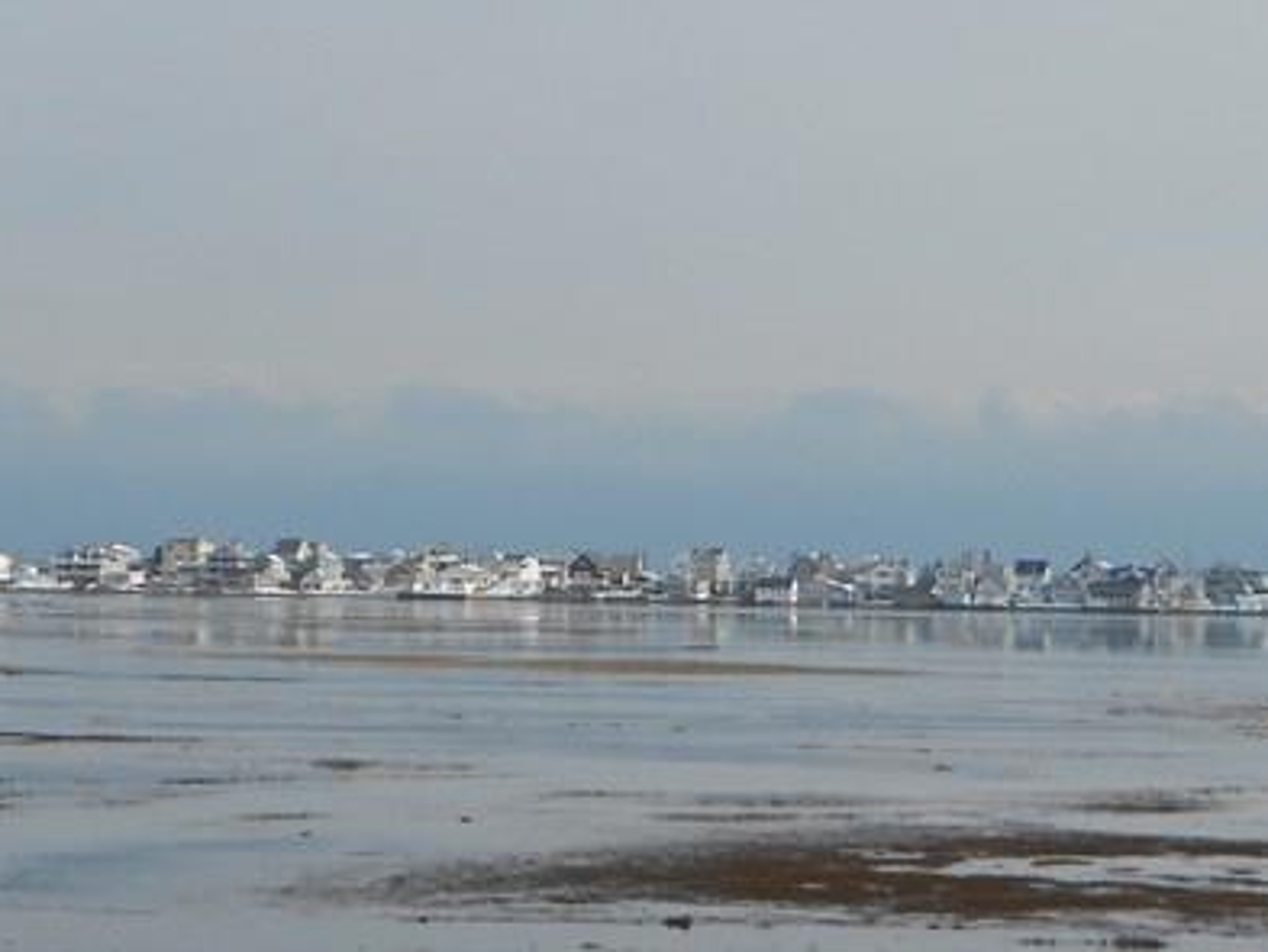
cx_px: 1107
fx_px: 6302
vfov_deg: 8.6
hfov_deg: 11.4
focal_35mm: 172
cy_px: 749
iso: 80
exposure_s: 1/800
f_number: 5.3
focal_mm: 11.6
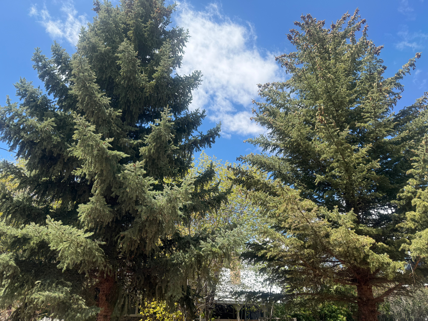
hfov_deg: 71.6
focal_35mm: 24
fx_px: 297
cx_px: 214
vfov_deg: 56.8
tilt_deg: +27.1
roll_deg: -0.3
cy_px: 160
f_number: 1.78
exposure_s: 1/3279
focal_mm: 6.76
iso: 100
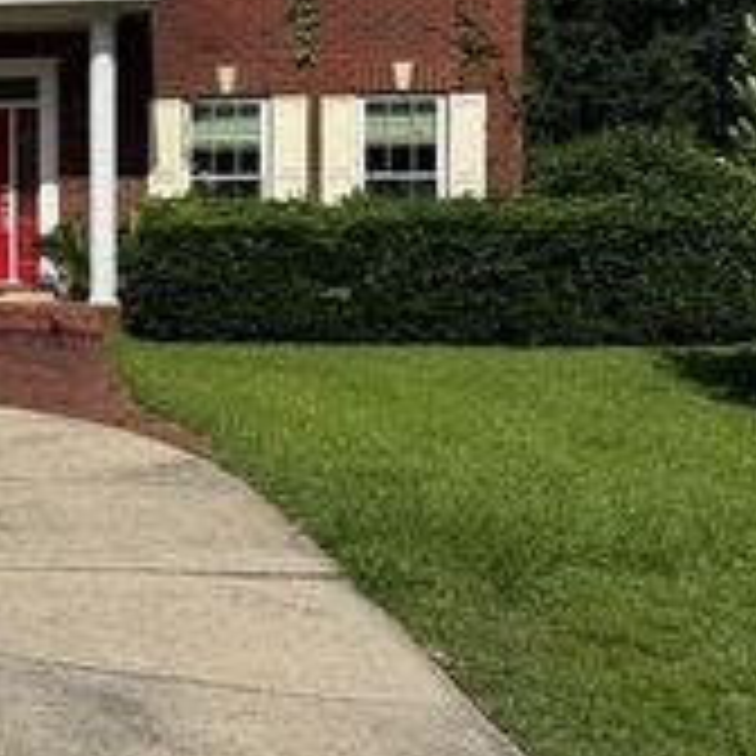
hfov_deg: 23.8
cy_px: 196
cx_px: -248
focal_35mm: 63
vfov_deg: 27.0
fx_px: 1557
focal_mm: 6.76
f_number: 1.78
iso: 80
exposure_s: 1/7092
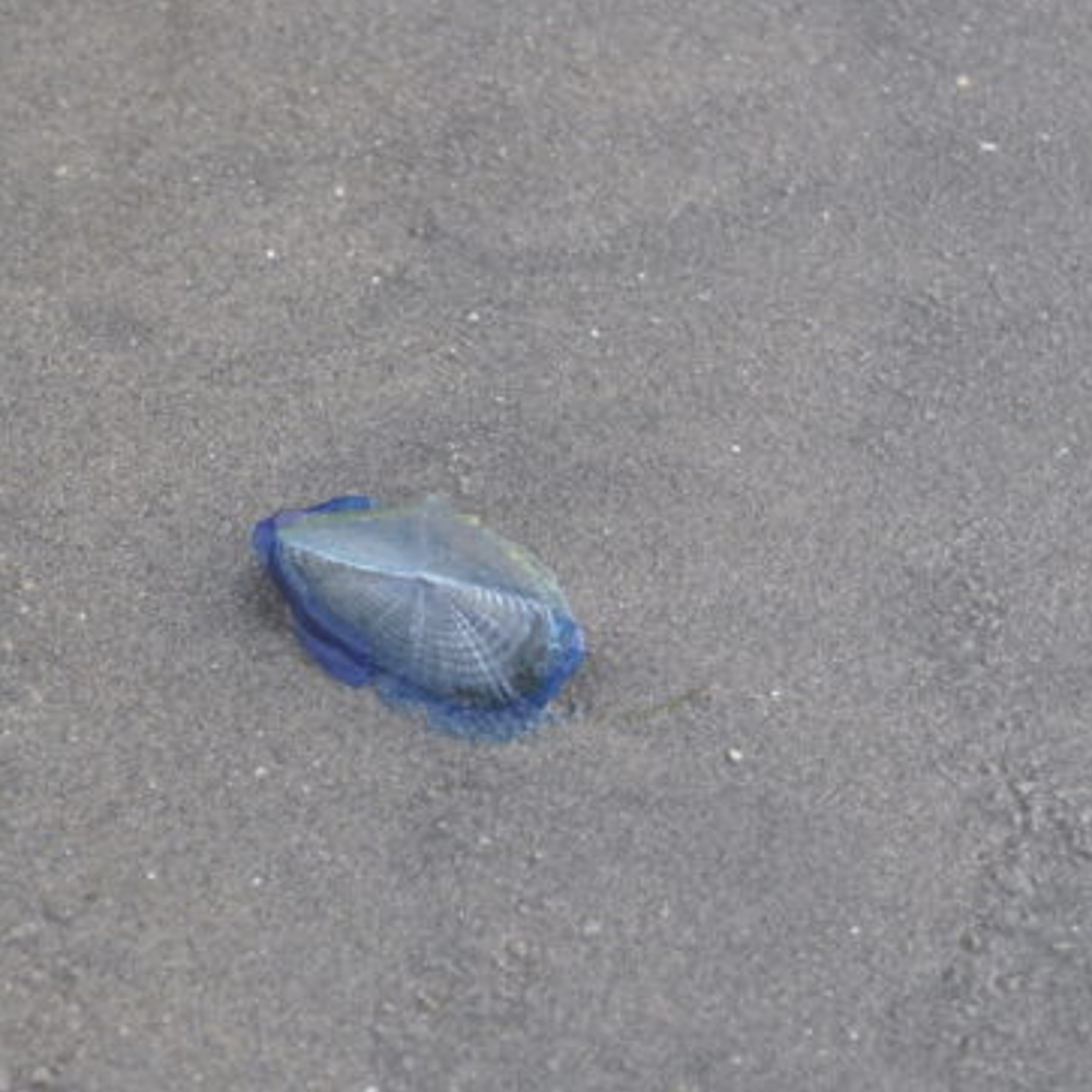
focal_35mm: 101
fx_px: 3605
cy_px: 563
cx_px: 415
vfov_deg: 17.2
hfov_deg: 17.2
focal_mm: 48
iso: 400
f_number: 7.1
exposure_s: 1/60
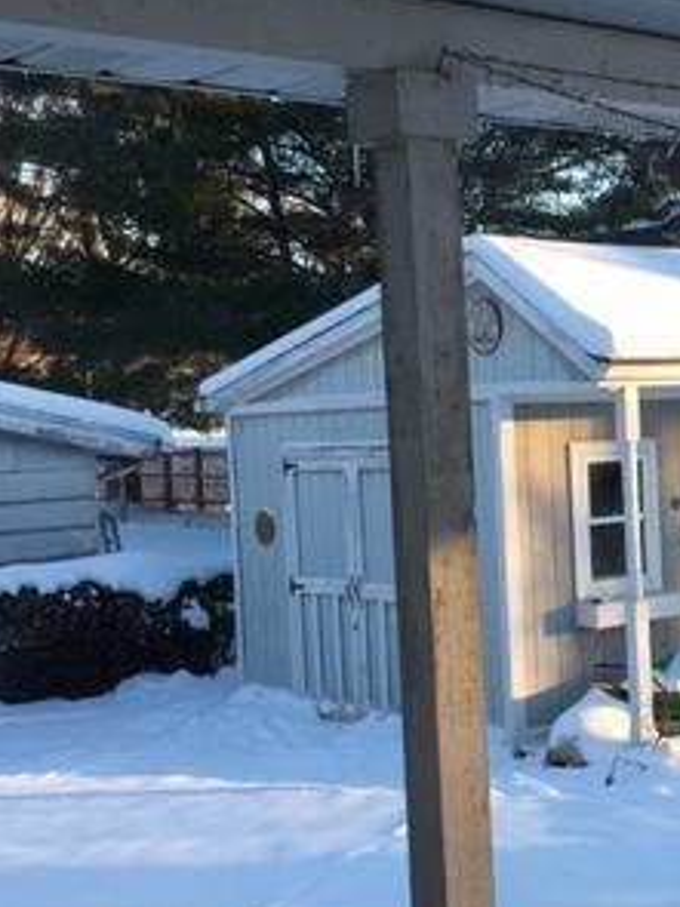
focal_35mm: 63
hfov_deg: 22.1
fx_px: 1651
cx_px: 735
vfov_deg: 30.7
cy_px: 458
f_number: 2.2
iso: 25
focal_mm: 4.15
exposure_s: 1/208
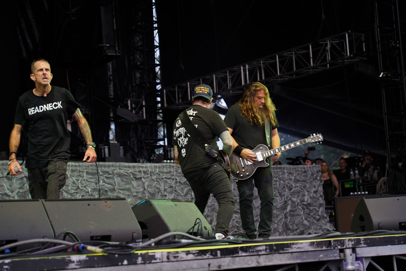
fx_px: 823
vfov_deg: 18.7
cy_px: 136
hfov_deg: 27.7
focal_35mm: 73
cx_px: 203
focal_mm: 73
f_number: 4
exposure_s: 1/125
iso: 320
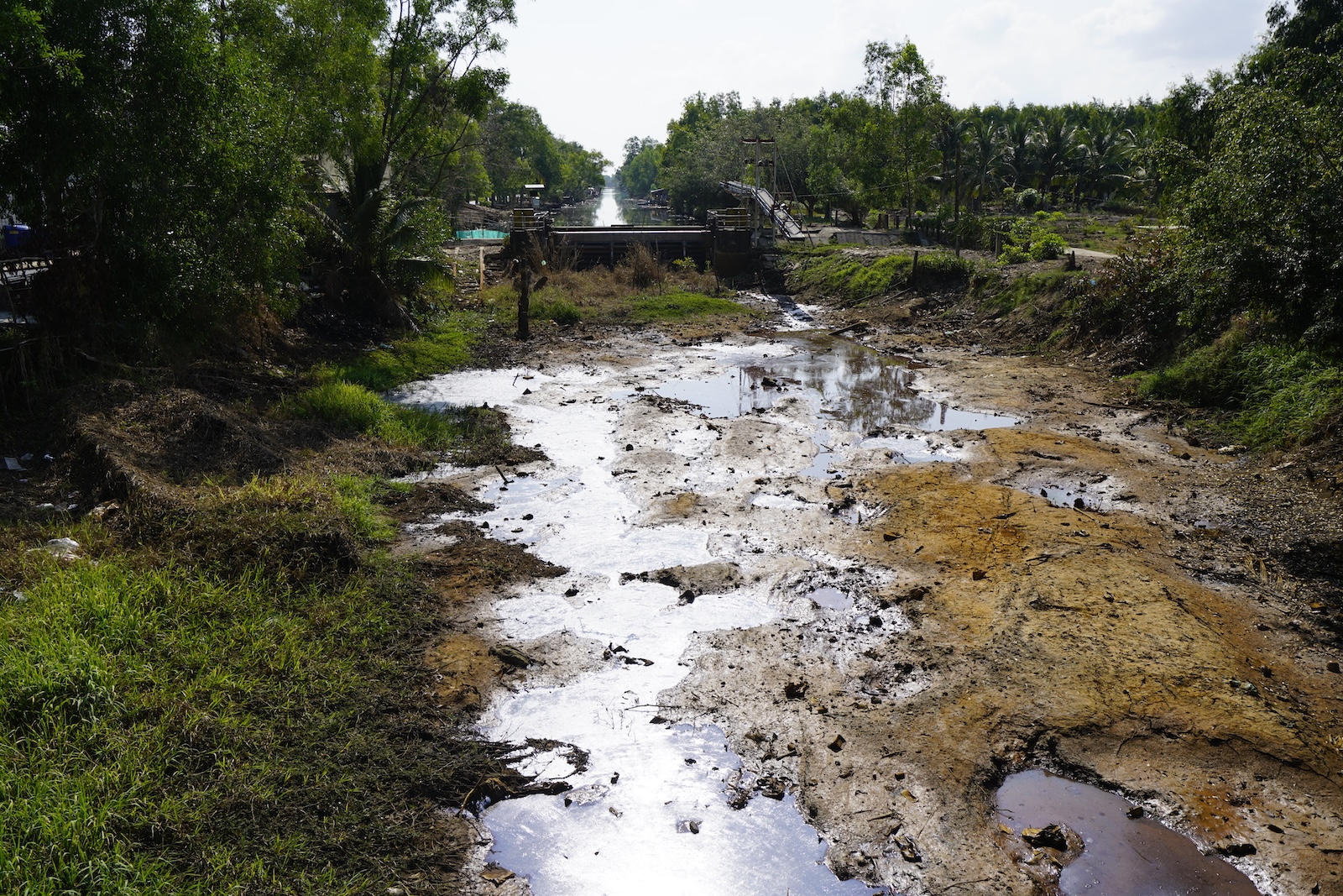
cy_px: 448
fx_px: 1082
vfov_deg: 45.0
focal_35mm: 29
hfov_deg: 63.7
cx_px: 672
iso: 100
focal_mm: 29
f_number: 5
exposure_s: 1/800
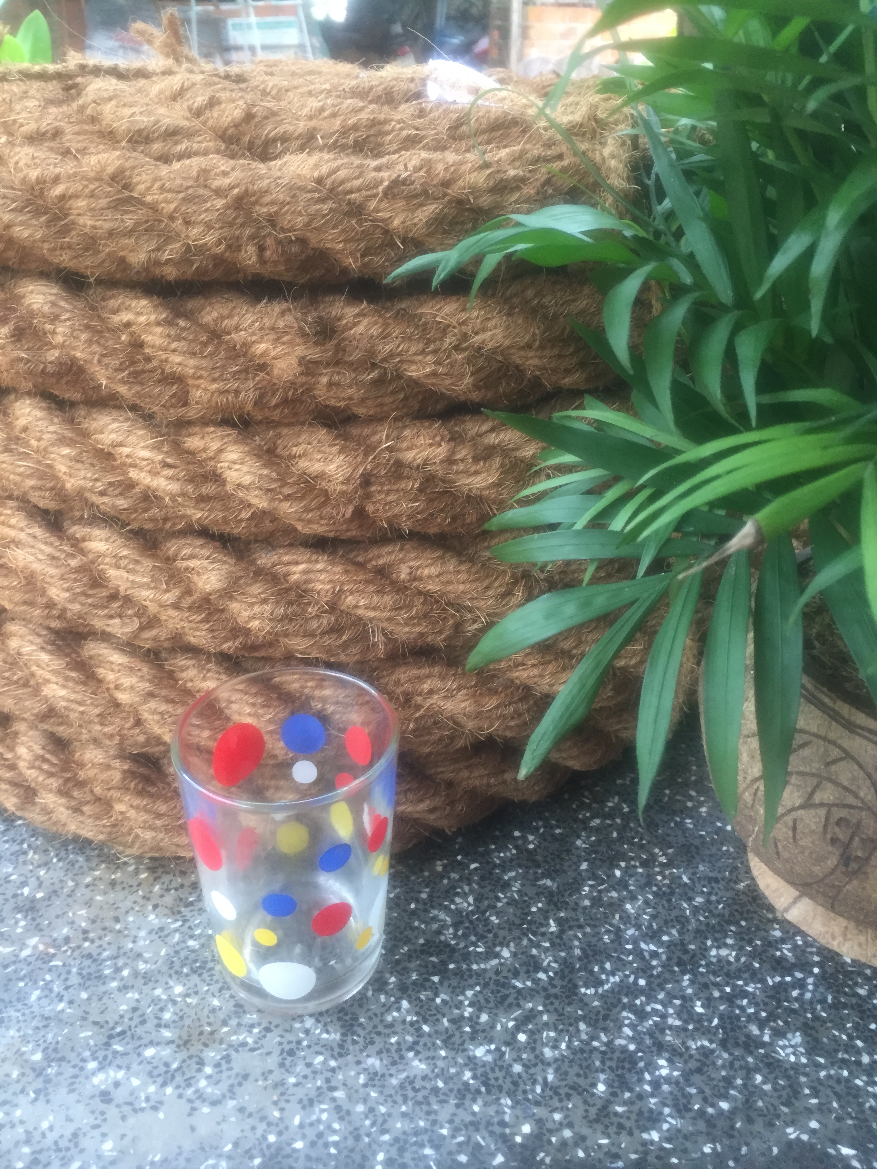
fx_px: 980
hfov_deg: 48.2
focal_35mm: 29
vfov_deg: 61.7
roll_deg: -1.3
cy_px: 584
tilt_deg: -27.4
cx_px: 438
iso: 160
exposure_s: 1/33
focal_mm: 4.15
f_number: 2.2
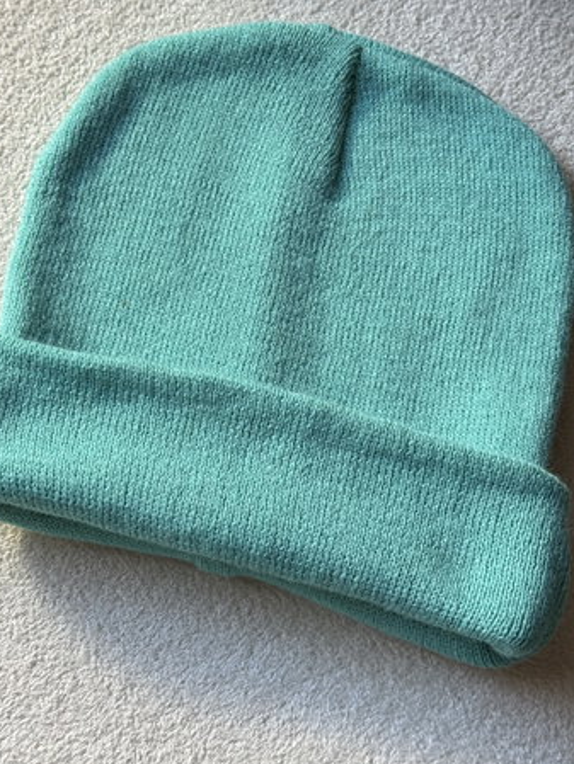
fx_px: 1260
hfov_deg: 25.7
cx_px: 262
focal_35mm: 57
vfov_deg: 33.7
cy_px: 331
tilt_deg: -70.4
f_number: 1.78
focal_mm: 6.76
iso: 100
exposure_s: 1/90
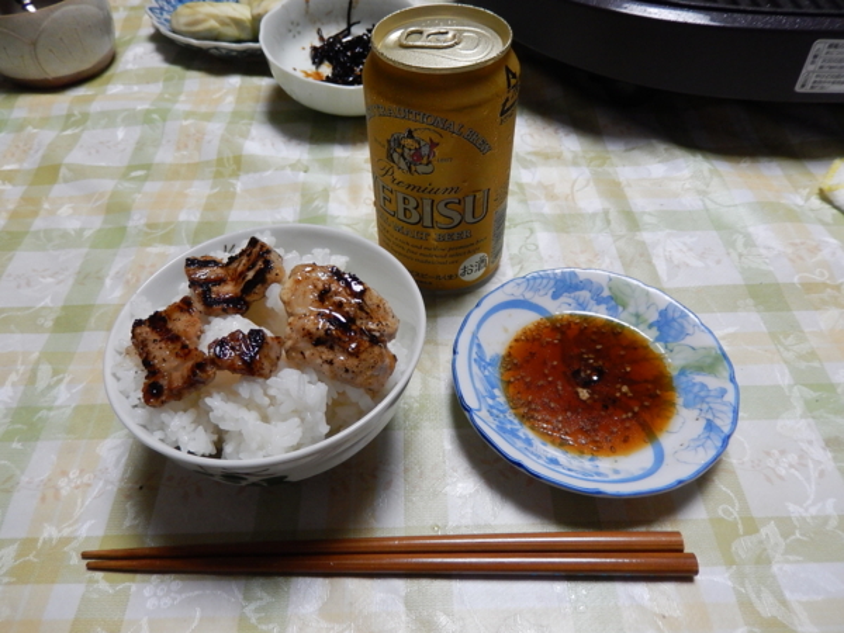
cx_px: 422
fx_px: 610
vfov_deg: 54.9
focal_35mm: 25
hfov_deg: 69.4
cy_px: 316
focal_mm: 4.5
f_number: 3.4
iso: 320
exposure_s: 1/30
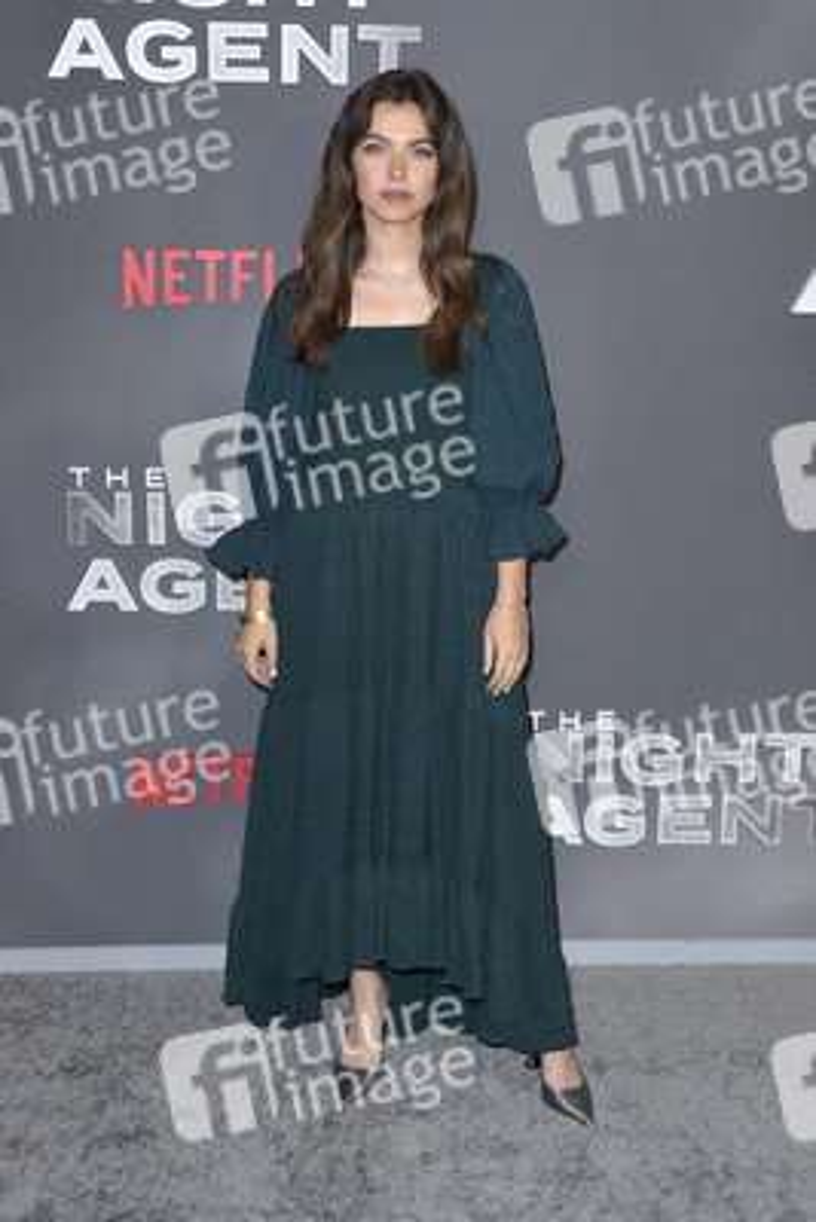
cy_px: 611
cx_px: 408
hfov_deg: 29.9
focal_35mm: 45
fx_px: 1529
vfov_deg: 43.6
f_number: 6.3
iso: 400
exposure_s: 1/250
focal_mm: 45
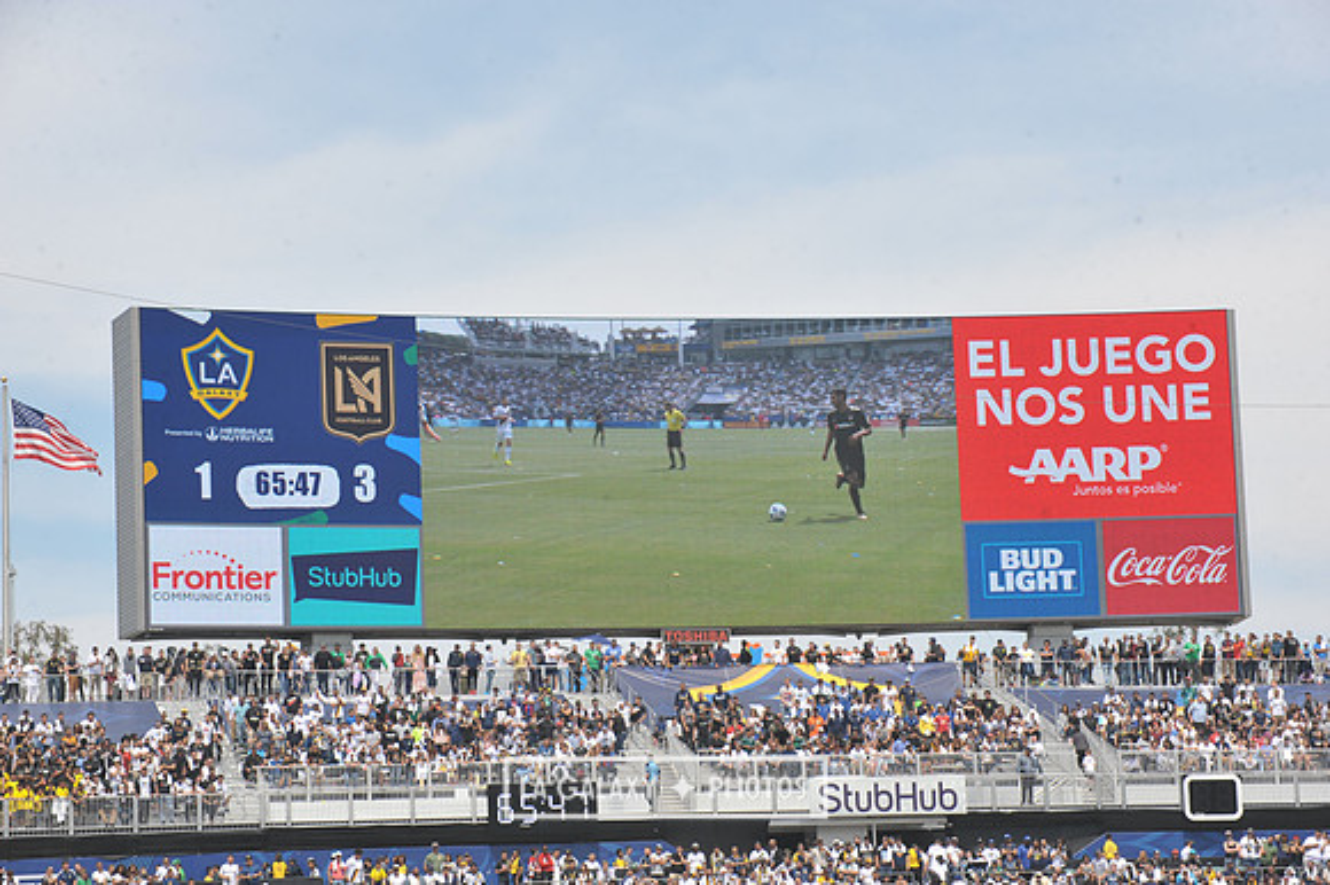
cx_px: 665
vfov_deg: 11.0
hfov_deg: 16.4
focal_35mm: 125
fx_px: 4615
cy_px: 442
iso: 320
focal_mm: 125
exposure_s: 1/500
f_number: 11
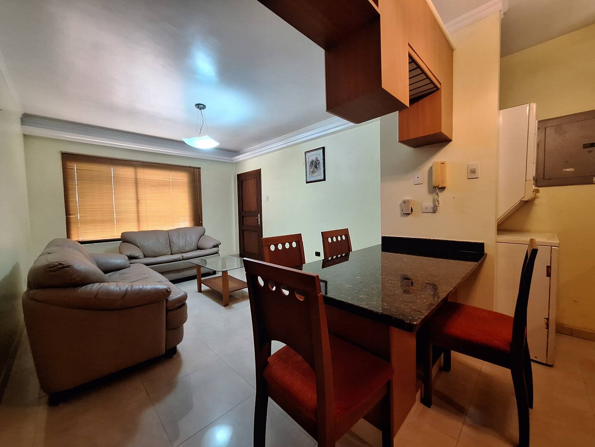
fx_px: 223
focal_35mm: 13
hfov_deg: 106.2
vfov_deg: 89.9
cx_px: 298
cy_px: 224
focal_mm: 1.74
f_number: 2.2
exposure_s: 1/24
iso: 250
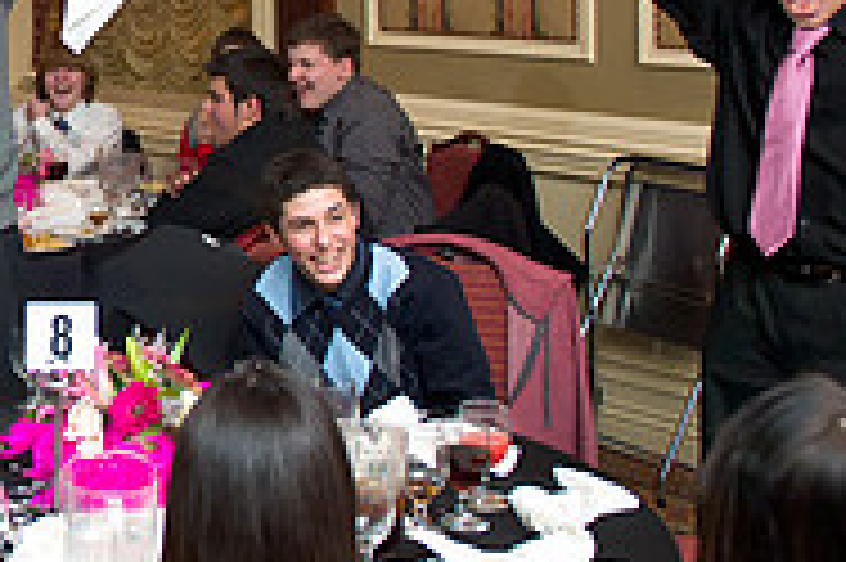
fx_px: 1737
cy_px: 36
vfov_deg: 18.0
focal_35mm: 74
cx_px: -184
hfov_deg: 24.6
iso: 1600
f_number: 3.2
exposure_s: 1/125
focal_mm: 24
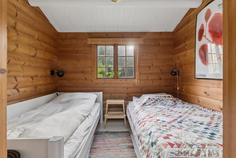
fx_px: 133
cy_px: 79
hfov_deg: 83.3
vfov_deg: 61.3
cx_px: 118
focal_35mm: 20
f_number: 8
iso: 200
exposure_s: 1/10
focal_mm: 13.5
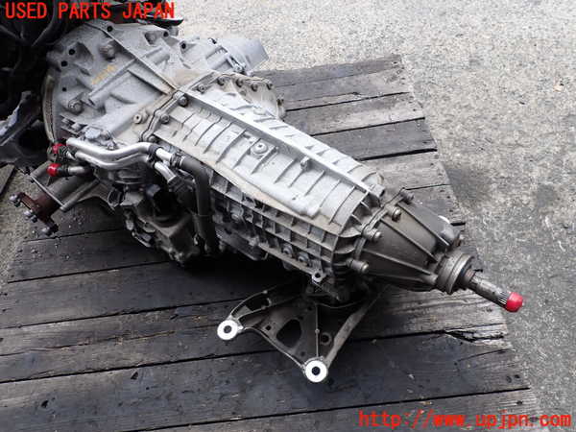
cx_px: 288
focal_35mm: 25
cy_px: 216
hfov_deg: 69.4
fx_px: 416
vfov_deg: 54.9
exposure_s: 1/500
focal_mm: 4.5
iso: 100
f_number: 2.8
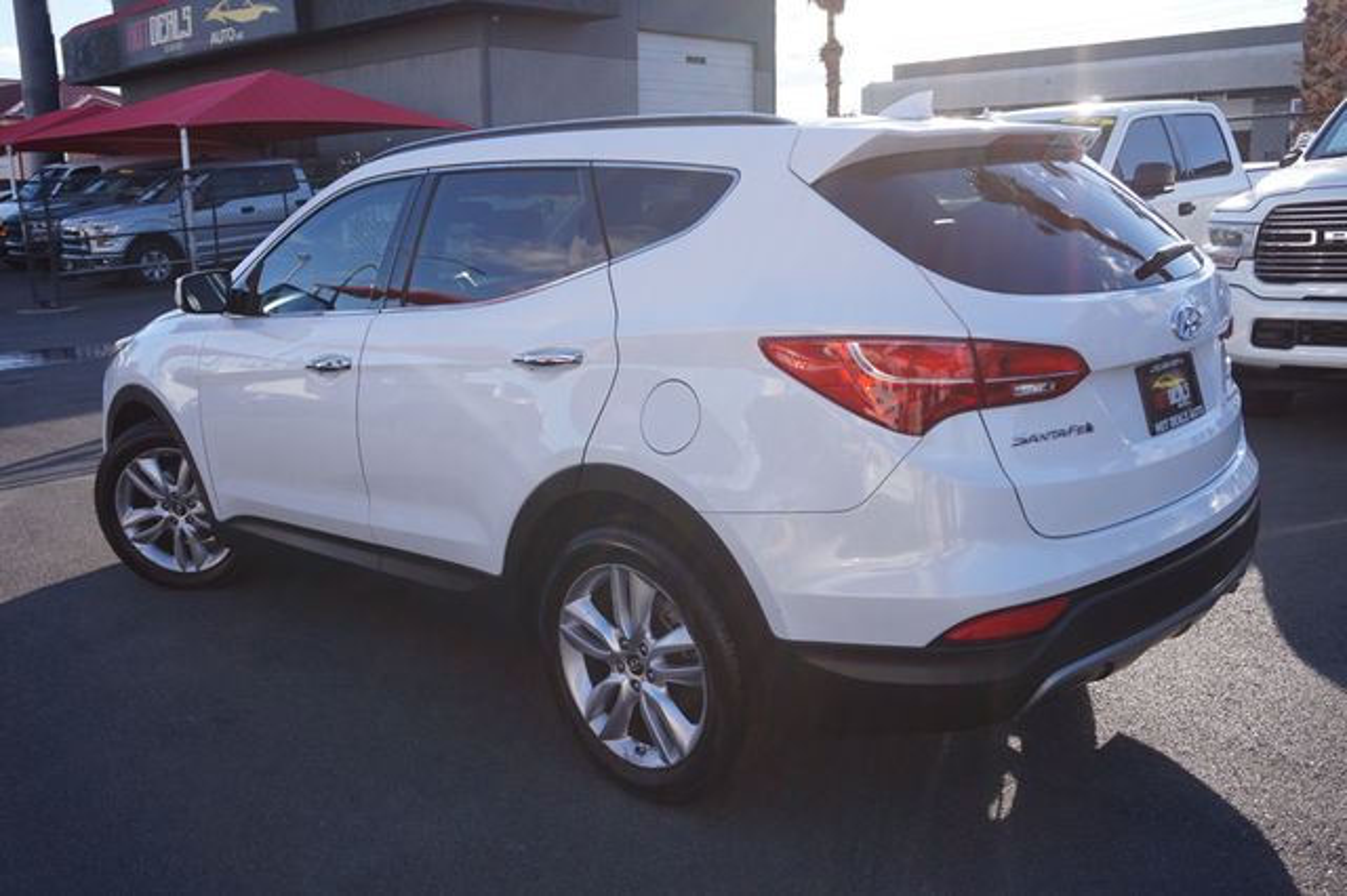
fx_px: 1178
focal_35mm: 32
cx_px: 674
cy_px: 448
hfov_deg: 59.5
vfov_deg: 41.7
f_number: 5.6
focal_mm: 21
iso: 100
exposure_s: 1/200
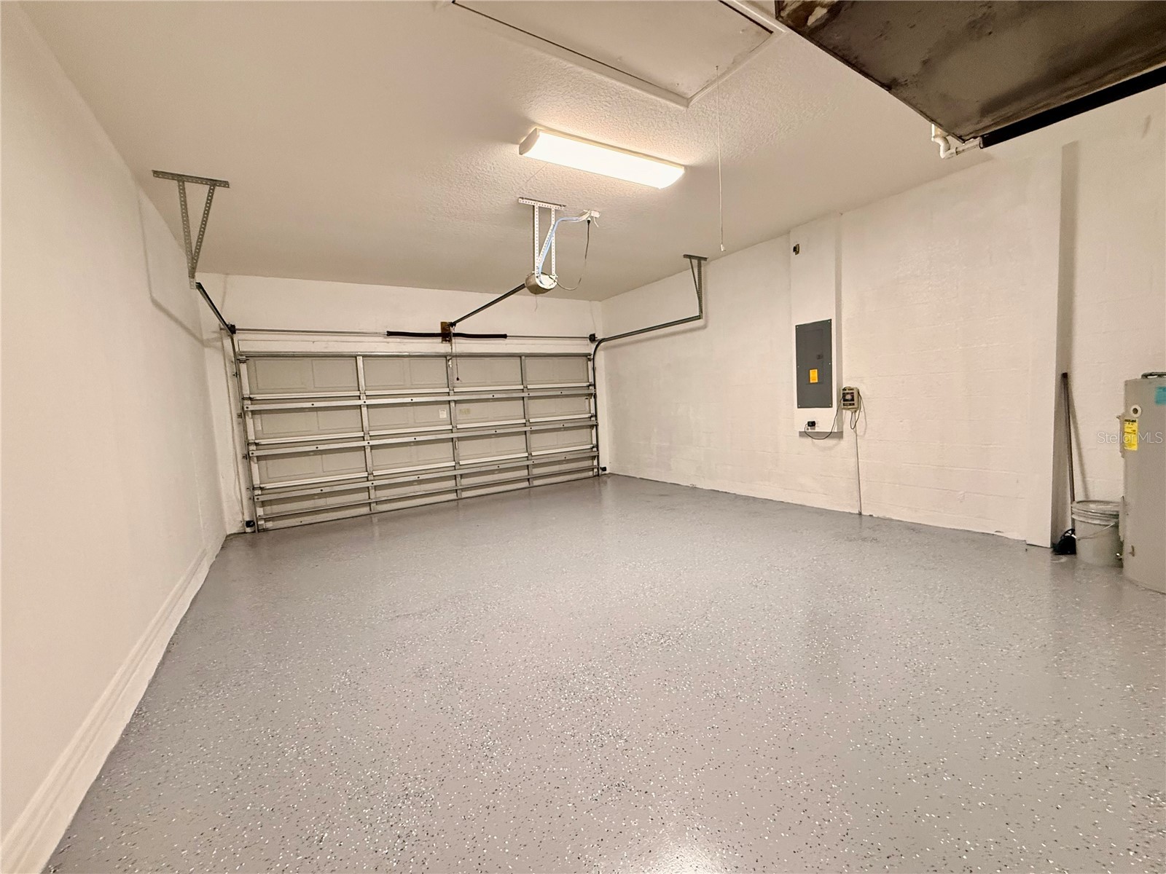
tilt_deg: -4.6
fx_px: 472
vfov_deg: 85.7
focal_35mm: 14
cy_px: 437
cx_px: 583
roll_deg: +3.3
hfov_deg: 102.1
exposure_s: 1/60
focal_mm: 2.22
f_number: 2.2
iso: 250
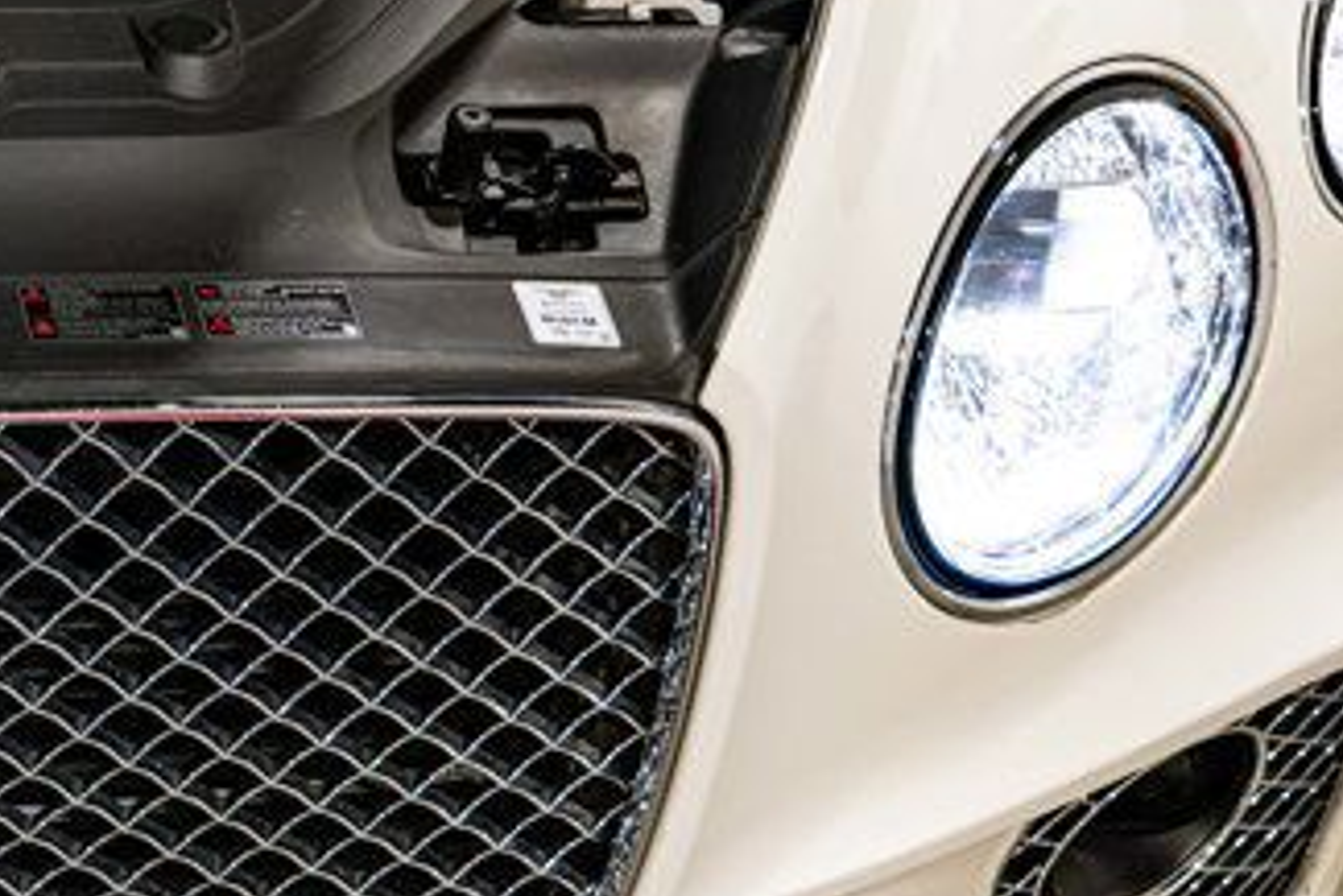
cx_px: -488
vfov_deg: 12.4
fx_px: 4105
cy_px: 231
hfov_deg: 17.3
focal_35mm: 110
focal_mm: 32
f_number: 4
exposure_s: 1/125
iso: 1250
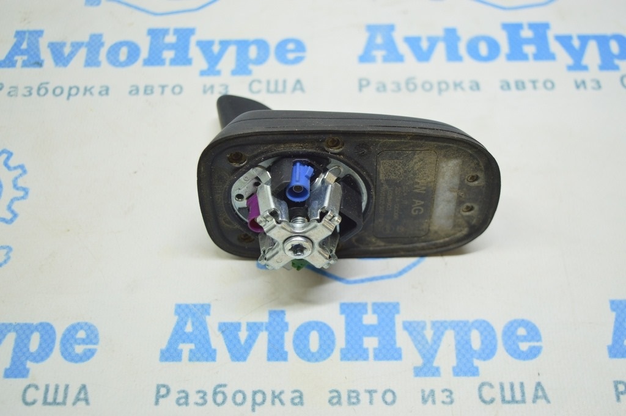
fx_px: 782
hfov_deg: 43.6
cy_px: 208
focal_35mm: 45
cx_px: 313
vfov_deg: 29.8
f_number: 4.2
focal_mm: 30
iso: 400
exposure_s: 1/40
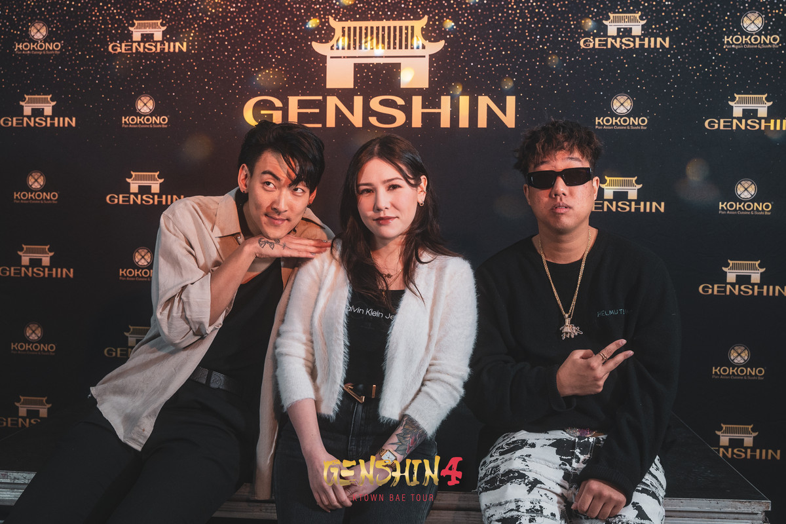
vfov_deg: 33.5
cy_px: 238
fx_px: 871
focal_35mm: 40
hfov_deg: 48.6
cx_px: 388
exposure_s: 1/125
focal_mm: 33.1
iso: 1250
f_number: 4
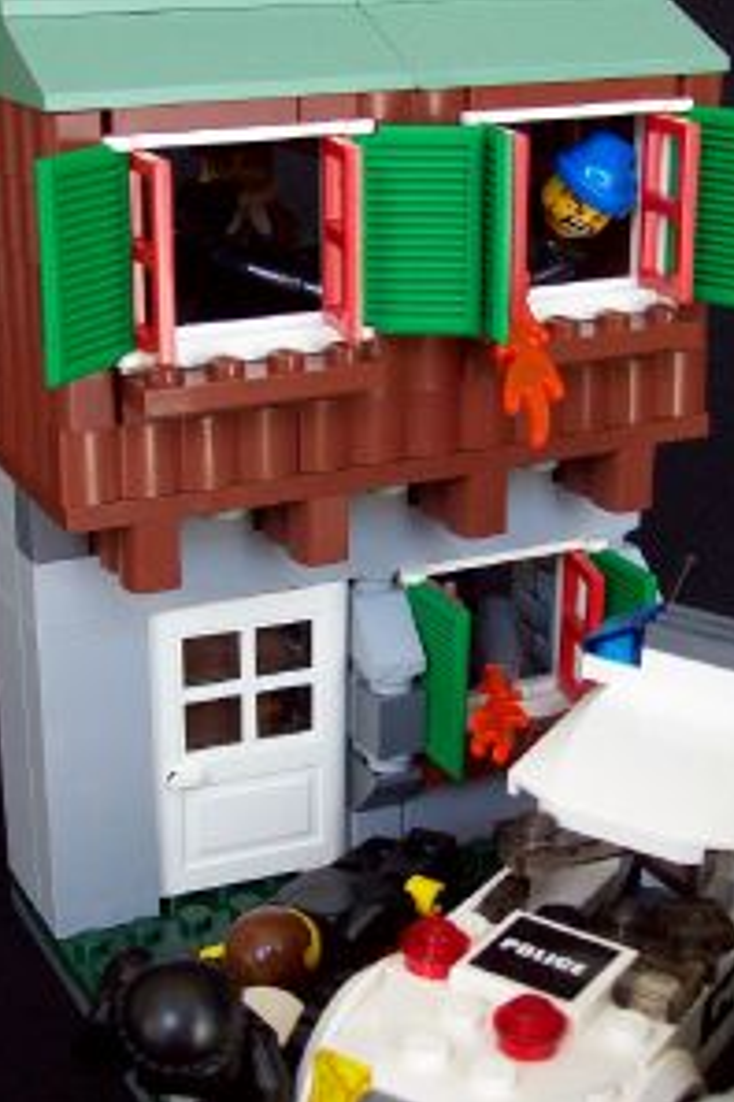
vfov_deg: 31.9
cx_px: 308
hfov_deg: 21.6
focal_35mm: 63
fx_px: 1927
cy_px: 551
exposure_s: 1/42
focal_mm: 7.6
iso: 114
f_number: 3
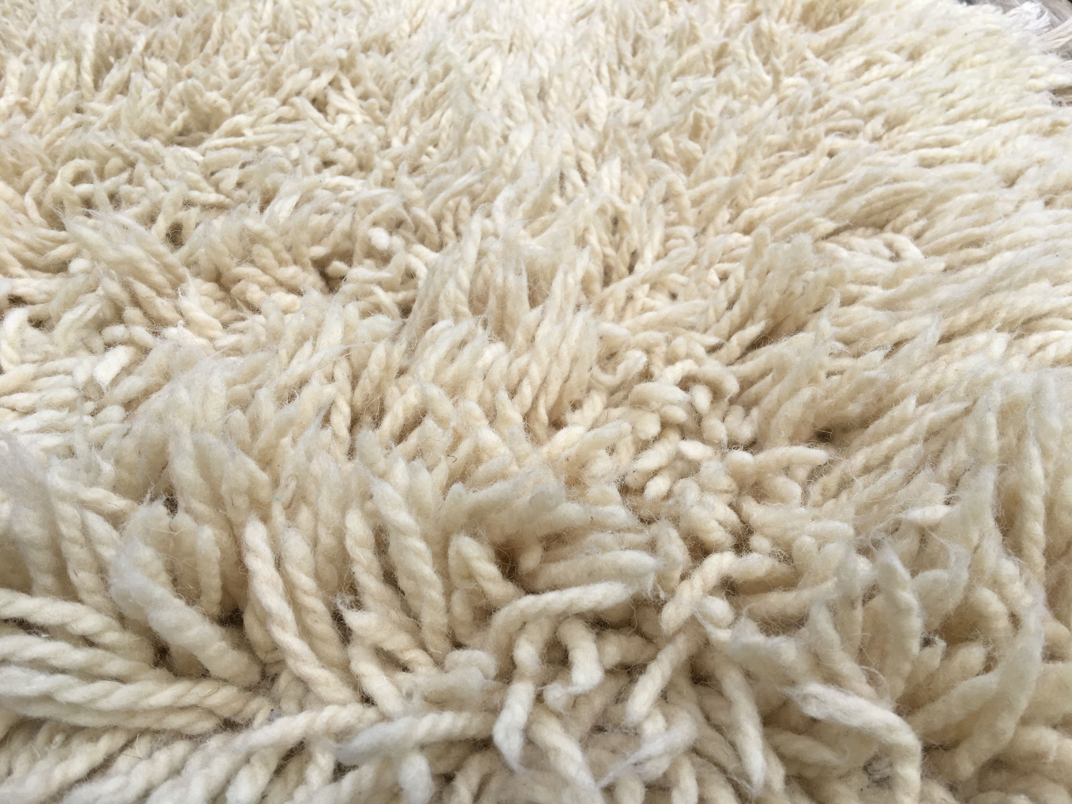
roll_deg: -4.3
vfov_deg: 48.2
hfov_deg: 61.7
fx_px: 898
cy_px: 402
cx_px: 536
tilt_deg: -36.5
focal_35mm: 29
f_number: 2.2
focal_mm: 4.15
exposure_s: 1/827
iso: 25
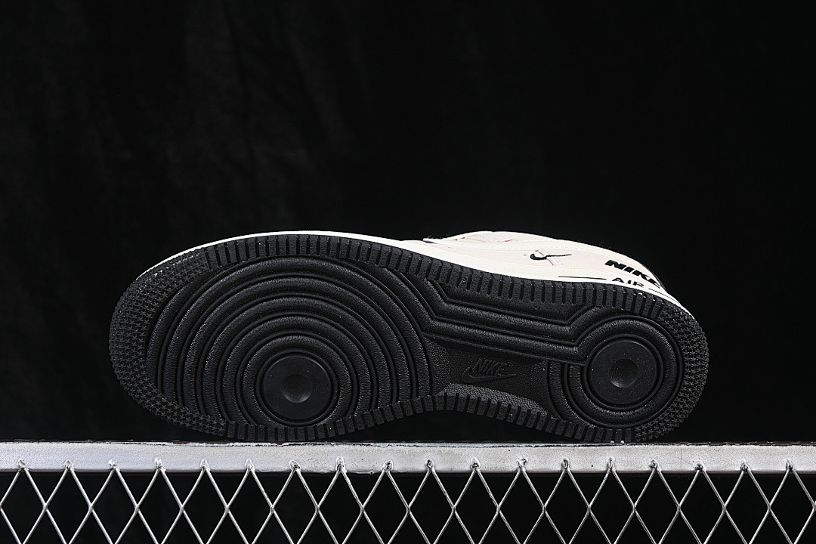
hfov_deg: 27.0
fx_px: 1700
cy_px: 272
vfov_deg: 18.2
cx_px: 408
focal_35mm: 75
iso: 160
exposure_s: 1/60
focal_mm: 50
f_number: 6.3
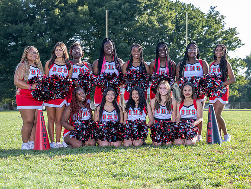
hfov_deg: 20.2
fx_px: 705
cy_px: 102
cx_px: 147
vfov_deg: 15.3
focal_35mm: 97
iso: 160
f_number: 5
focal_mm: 76
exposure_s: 1/200
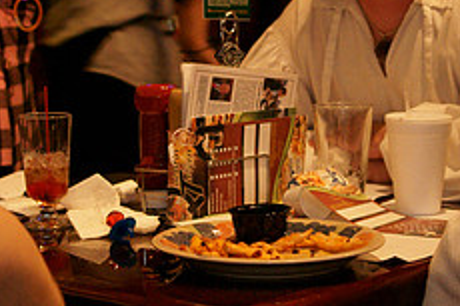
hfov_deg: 19.3
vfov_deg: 12.9
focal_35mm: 106
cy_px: 85
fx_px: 1353
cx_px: 260
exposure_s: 1/60
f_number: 2.8
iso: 1600
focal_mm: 28
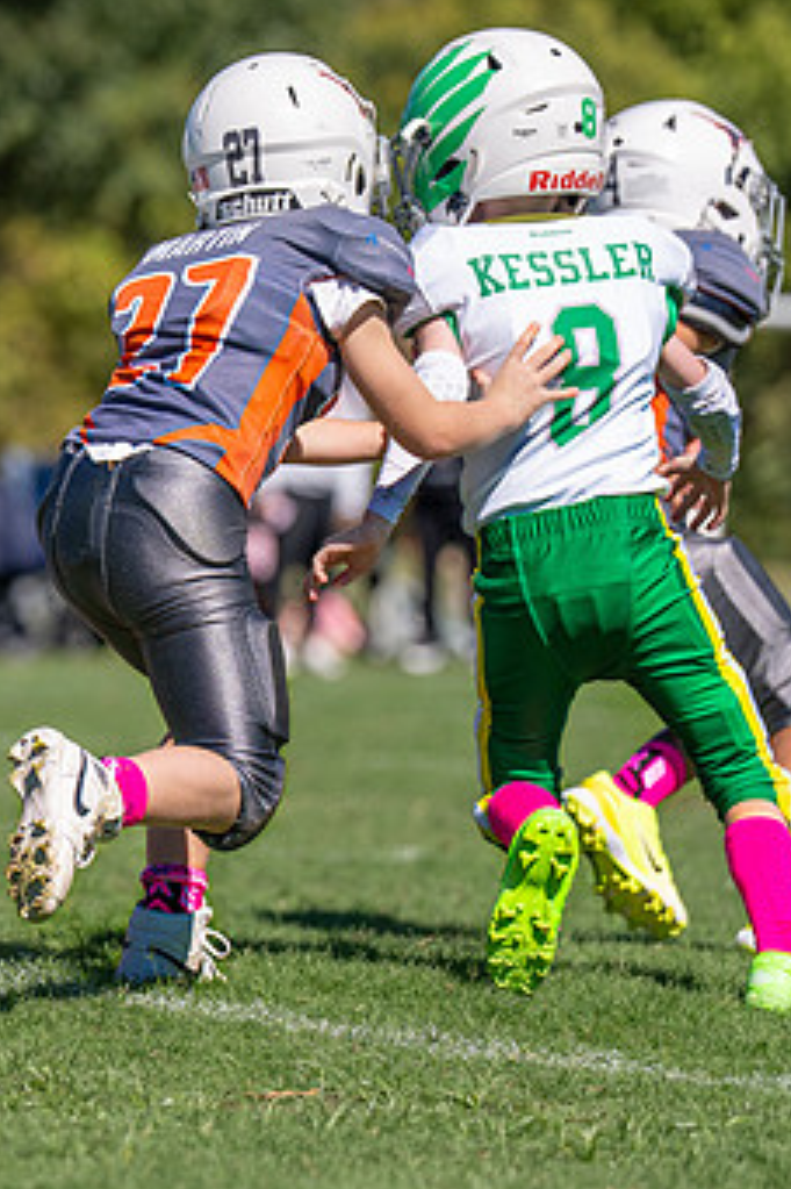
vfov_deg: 6.4
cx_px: -145
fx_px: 10557
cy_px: 536
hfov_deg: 4.3
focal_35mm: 320
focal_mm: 145
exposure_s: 1/4000
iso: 160
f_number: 2.8
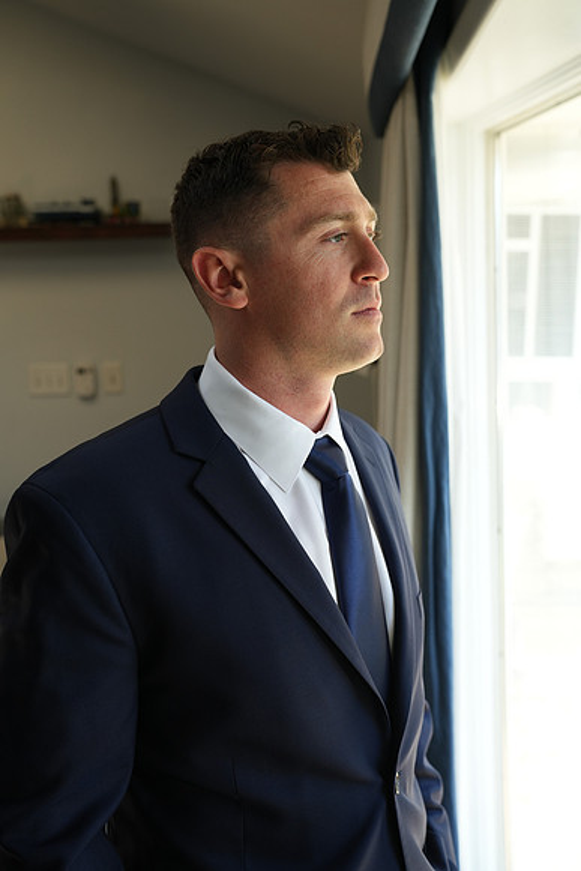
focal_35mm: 38
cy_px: 436
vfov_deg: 50.7
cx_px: 290
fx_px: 919
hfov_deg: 35.1
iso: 640
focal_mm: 38
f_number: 4
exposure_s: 1/200
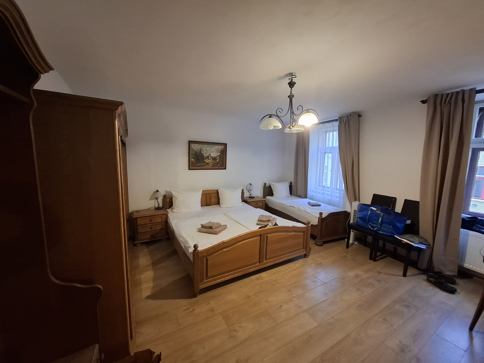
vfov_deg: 89.9
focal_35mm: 13
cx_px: 242
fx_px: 182
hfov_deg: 106.2
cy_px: 182
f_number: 2.2
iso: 160
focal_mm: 1.74
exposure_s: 1/25
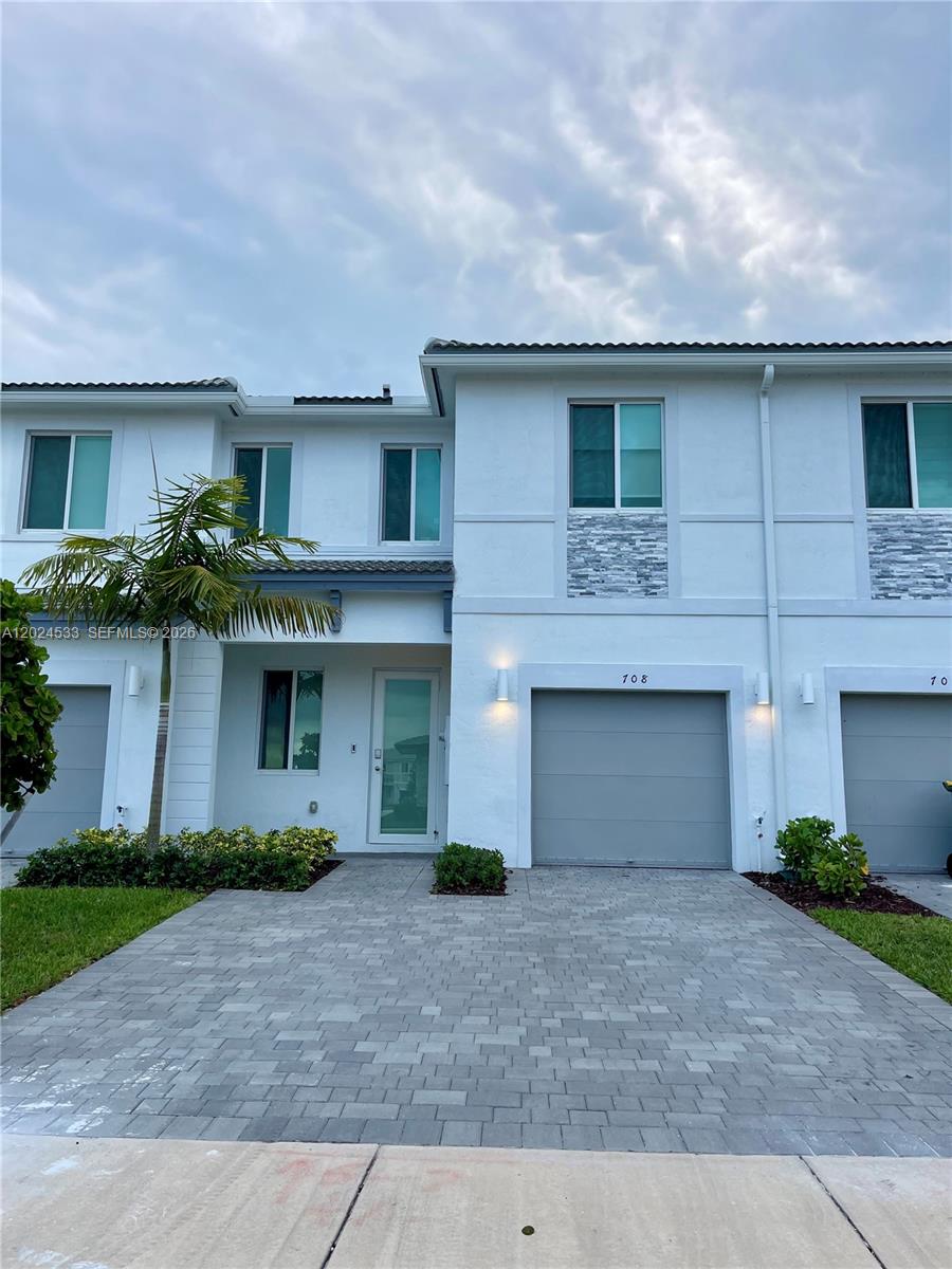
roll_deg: -1.2
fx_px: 917
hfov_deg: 54.9
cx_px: 476
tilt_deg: +10.0
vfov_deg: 69.4
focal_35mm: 25
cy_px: 634
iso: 32
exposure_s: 1/436
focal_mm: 5.1
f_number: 1.6
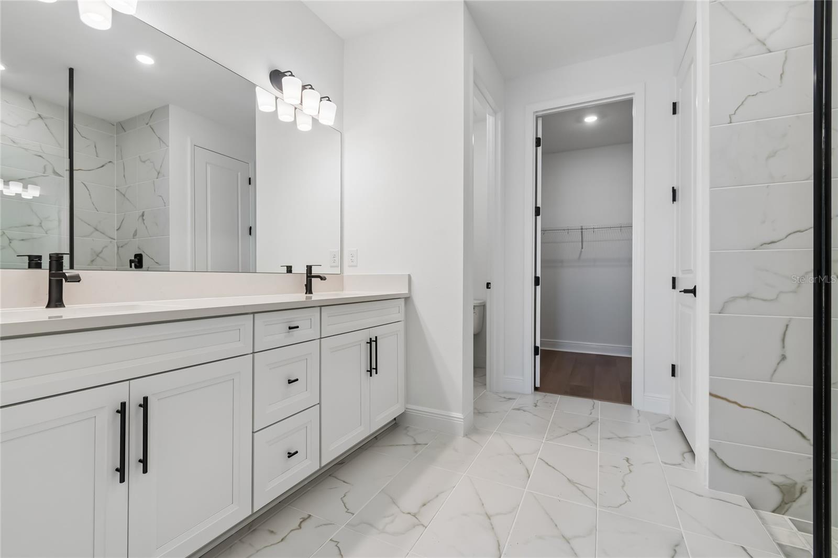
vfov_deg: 77.3
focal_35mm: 15
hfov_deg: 100.4
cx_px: 419
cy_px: 279
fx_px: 349
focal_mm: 10
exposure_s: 1/15
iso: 100
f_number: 7.1
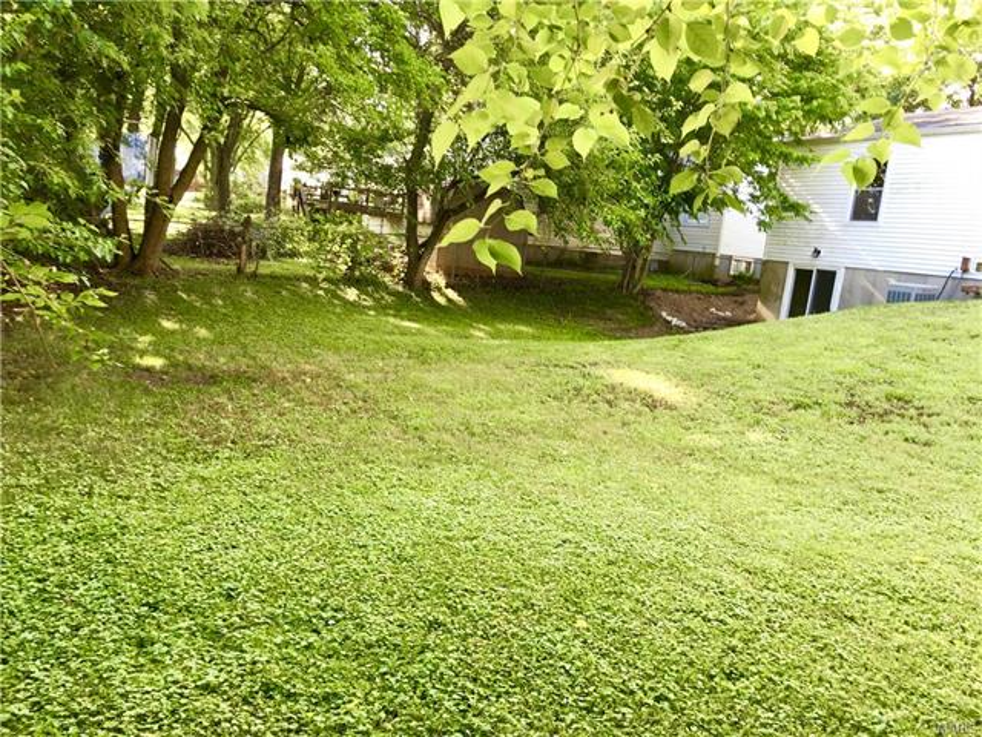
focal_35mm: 29
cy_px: 368
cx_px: 491
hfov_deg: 61.7
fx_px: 823
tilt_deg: -6.2
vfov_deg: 48.2
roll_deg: -7.3
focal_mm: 4.15
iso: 32
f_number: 2.2
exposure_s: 1/60
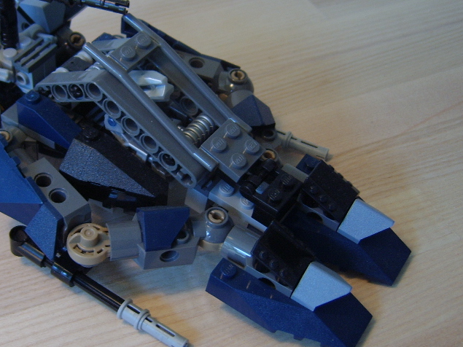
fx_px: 669
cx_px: 158
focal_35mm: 50
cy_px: 157
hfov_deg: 37.8
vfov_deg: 29.1
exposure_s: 1/38
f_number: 2.7
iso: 100
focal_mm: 8.13
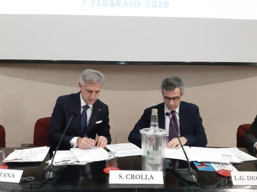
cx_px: 125
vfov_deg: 49.7
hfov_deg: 63.5
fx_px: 208
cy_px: 99
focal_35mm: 28
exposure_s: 1/25
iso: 800
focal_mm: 3.93
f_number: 1.7
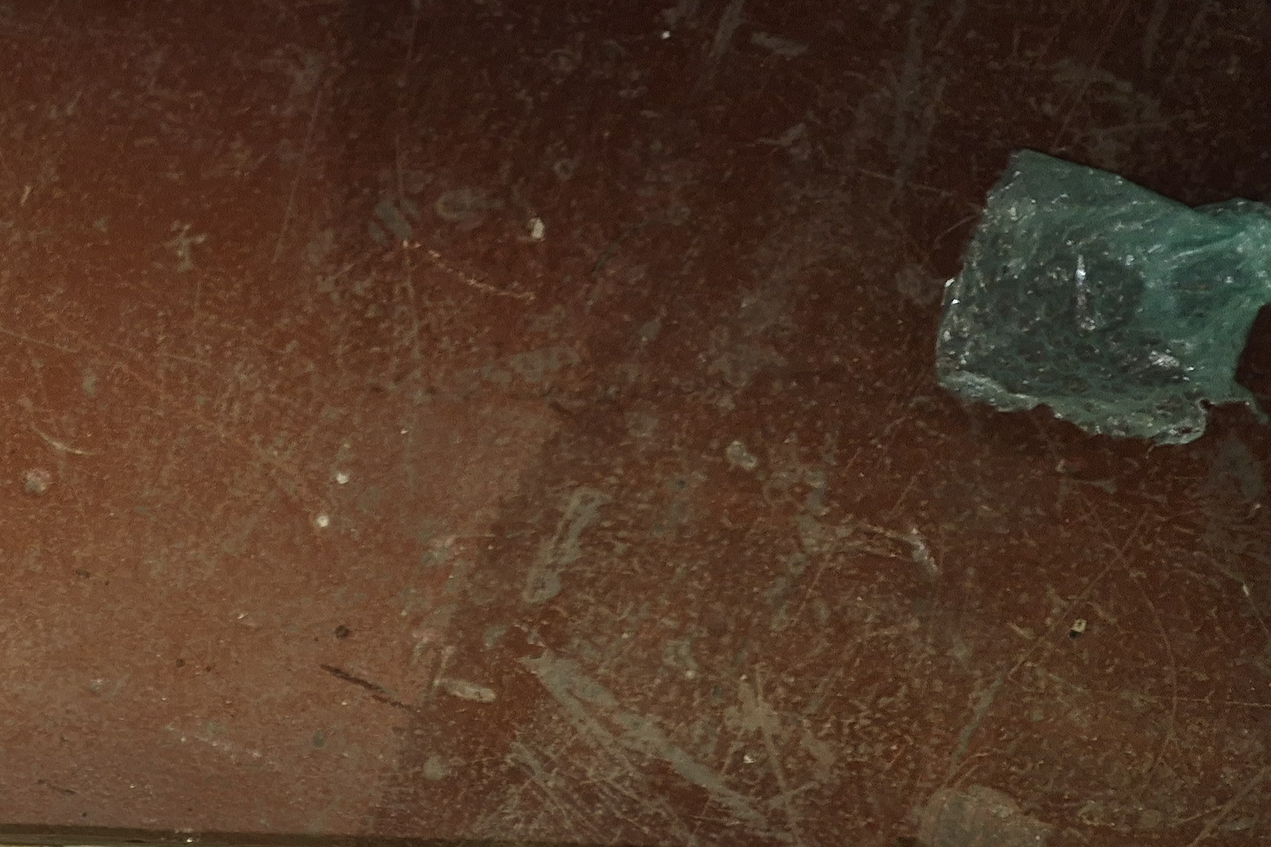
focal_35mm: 52
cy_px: 1029
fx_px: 1836
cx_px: -105
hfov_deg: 33.6
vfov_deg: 23.6
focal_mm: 5.4
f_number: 1.8
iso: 125
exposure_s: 1/14
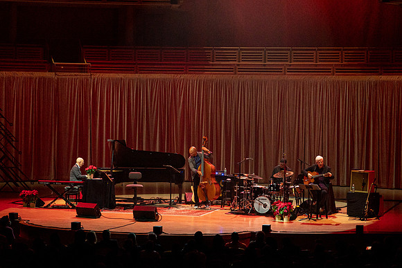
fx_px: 1078
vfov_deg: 14.2
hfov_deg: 21.1
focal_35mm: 97
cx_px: 202
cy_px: 100
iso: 2500
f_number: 5.6
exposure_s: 1/250
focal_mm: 70
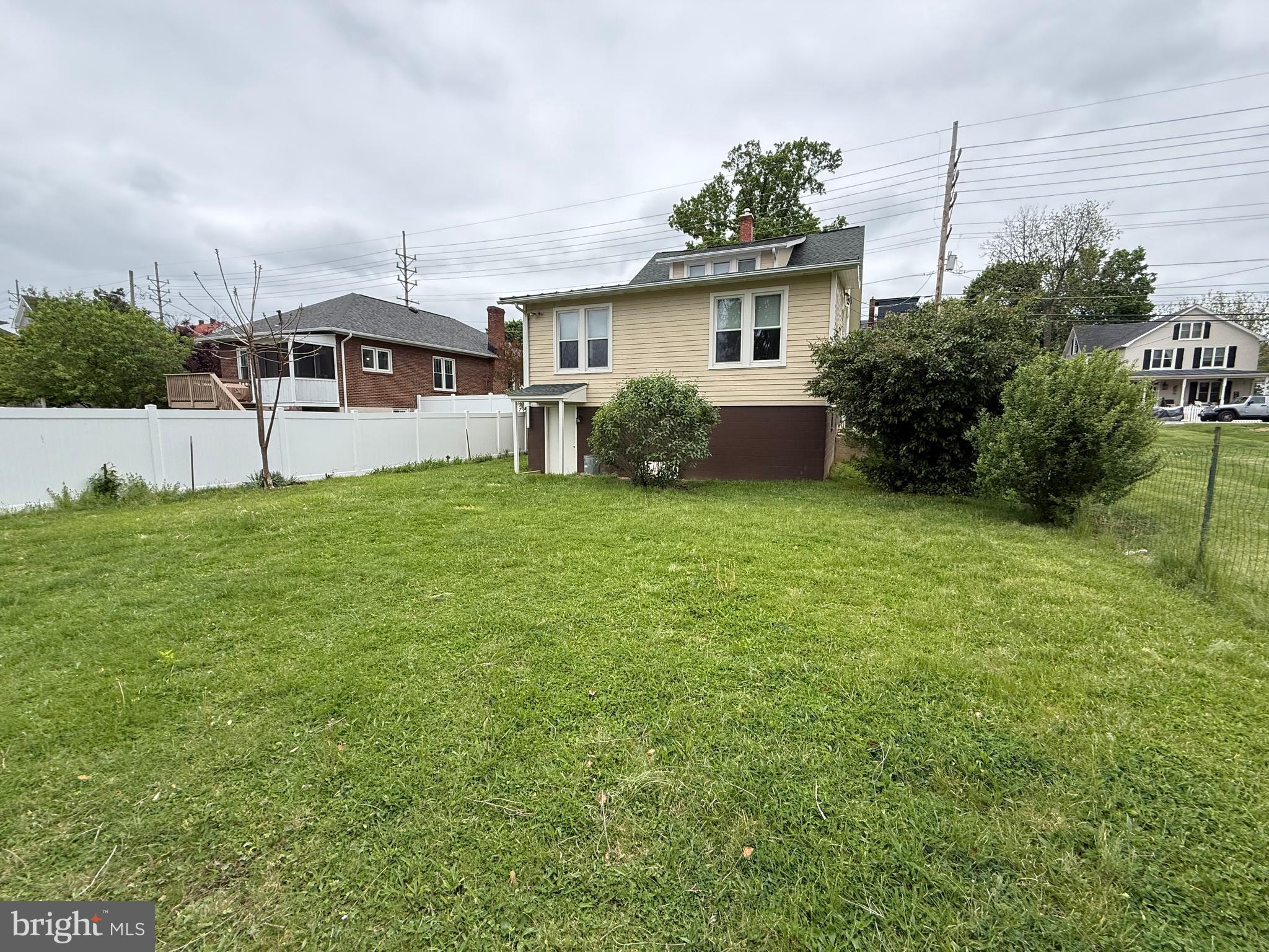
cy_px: 476
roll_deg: -0.6
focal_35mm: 14
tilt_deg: -6.1
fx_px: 513
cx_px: 634
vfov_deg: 85.7
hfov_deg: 102.1
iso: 64
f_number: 2.2
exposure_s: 1/942
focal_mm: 2.22
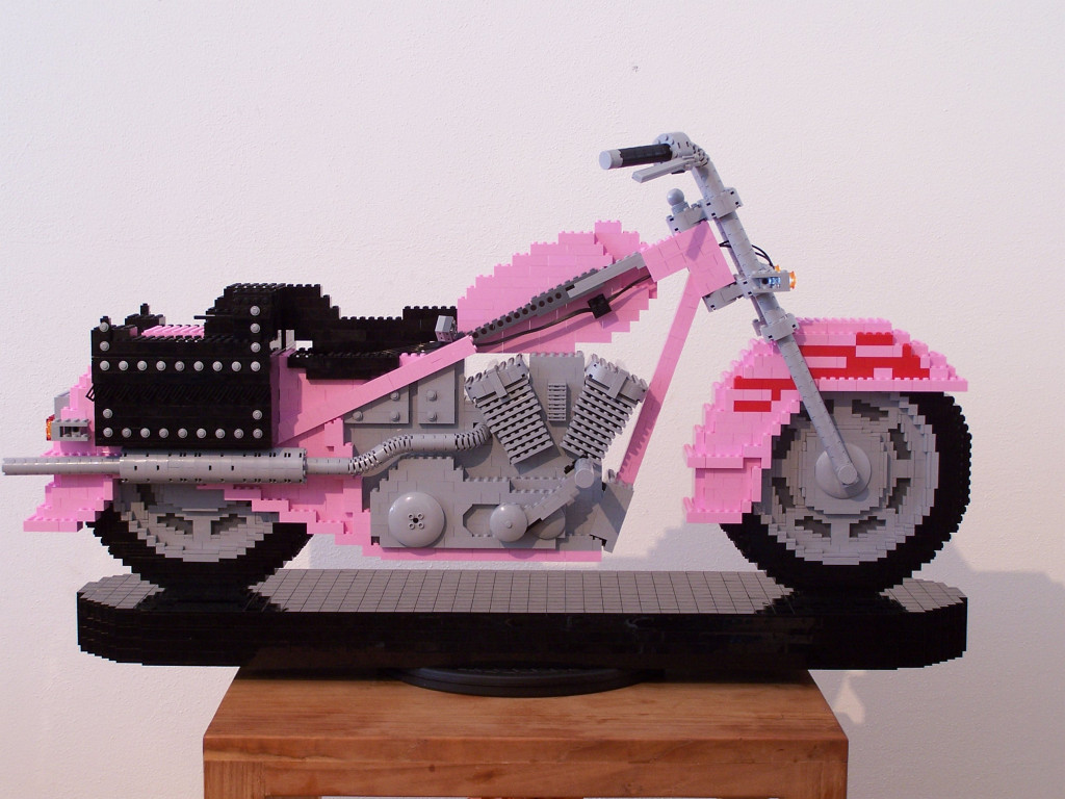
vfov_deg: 21.9
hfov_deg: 29.0
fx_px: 2061
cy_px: 400
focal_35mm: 67
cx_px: 532
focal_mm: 11.1
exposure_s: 1/3
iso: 80
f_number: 3.2
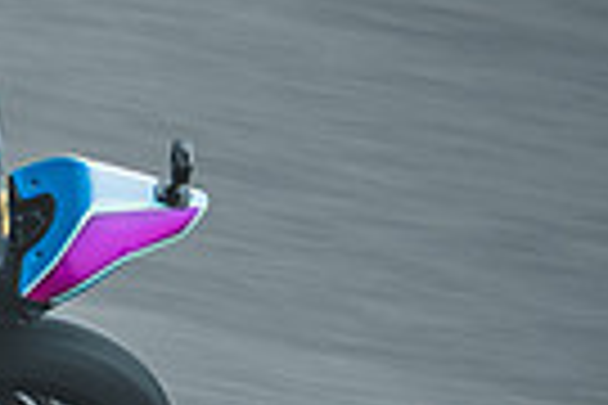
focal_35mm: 1437
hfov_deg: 1.4
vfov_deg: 1.0
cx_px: -575
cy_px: 459
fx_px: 24267
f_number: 2
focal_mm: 200
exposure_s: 1/250
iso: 320
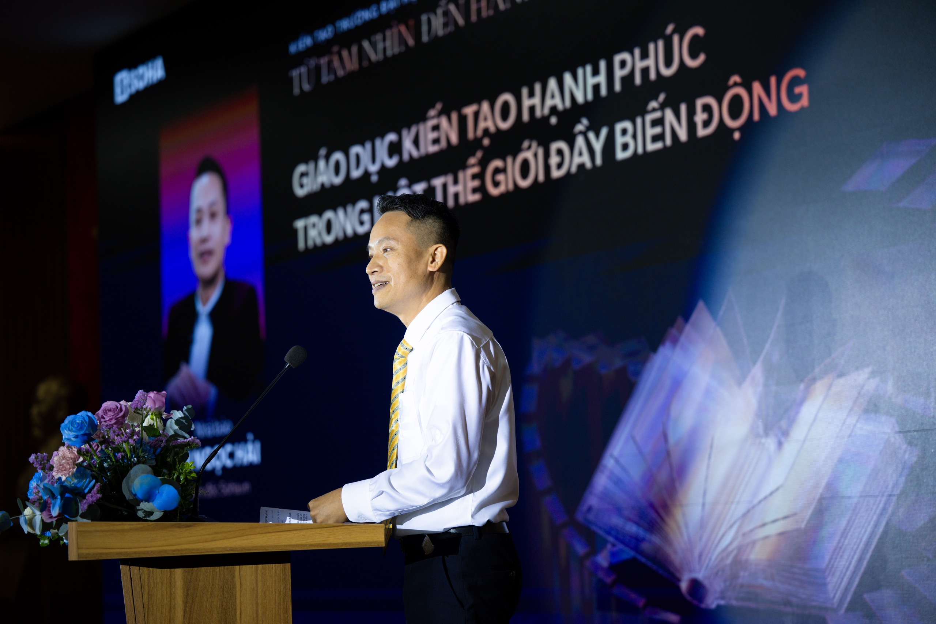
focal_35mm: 96
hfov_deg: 21.2
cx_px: 468
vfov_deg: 14.3
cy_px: 312
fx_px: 2496
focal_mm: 96
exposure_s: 1/320
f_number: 2.8
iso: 500
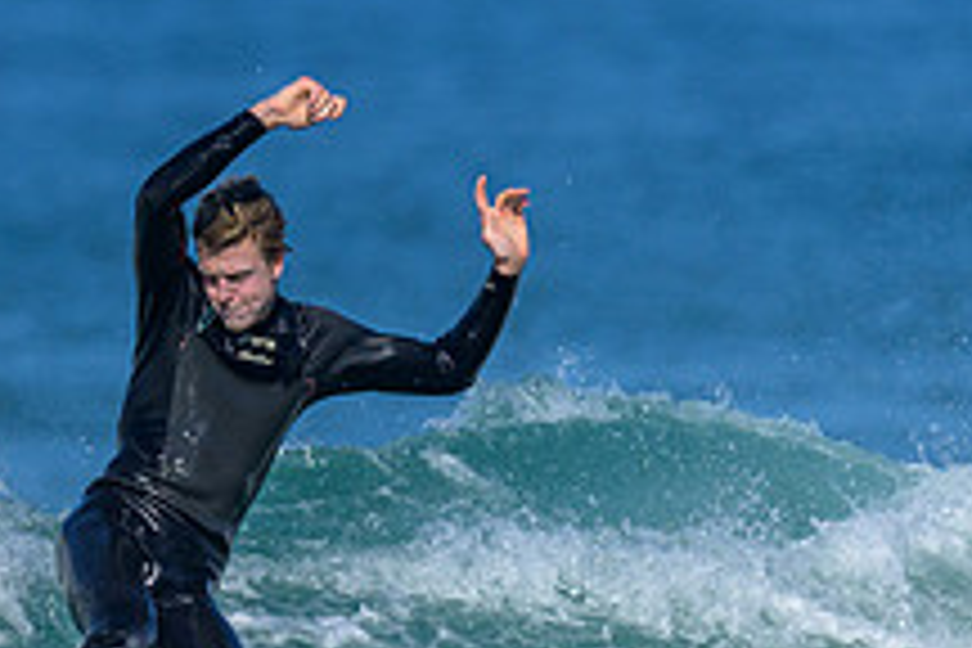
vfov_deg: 0.5
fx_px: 69358
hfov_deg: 0.8
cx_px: 276
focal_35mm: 2569
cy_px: 598
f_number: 6.3
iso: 250
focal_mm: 800
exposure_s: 1/2000
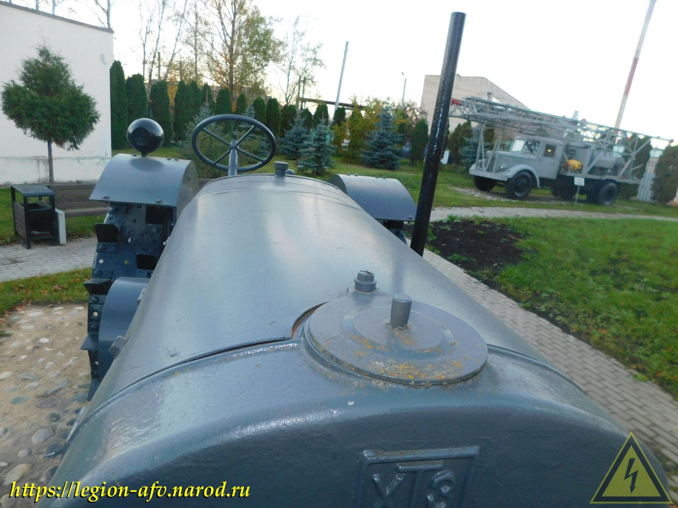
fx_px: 450
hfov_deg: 73.9
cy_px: 254
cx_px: 339
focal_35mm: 23
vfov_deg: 58.9
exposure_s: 1/30
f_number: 3
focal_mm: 4
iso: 125
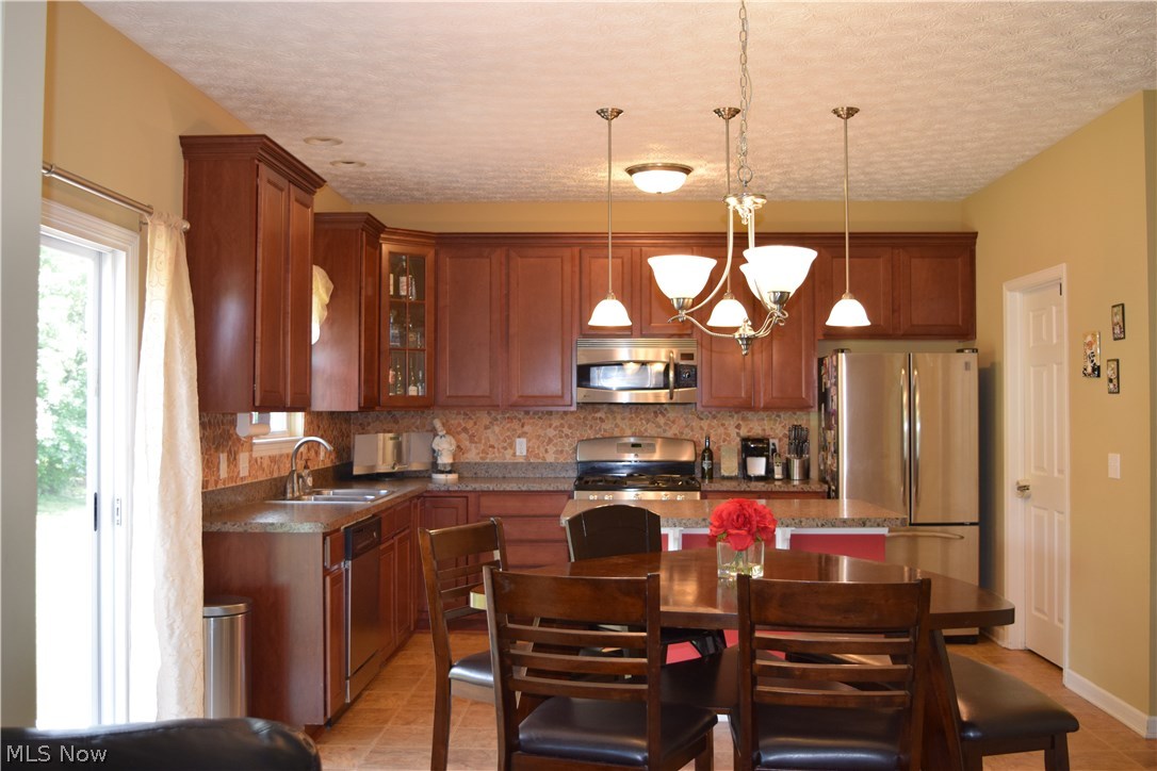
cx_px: 578
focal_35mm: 36
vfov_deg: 36.9
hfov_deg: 53.1
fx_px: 1157
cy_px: 386
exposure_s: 1/80
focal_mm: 24
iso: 800
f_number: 4.5
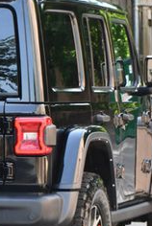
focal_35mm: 349
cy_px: 137
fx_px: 2204
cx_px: -29
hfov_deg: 3.9
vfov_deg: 5.9
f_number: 5.6
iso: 400
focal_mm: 86
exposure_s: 1/250
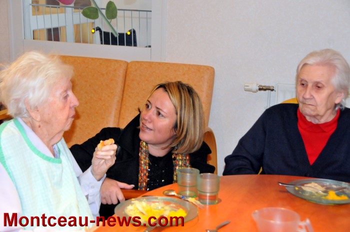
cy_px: 116
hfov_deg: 28.1
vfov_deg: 18.9
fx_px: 699
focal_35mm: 72
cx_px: 175
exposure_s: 1/60
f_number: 7.1
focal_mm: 48
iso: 3200
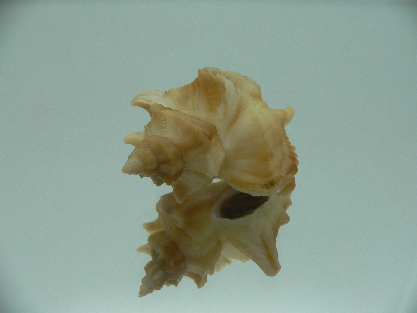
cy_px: 156
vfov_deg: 40.7
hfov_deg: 52.6
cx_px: 208
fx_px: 422
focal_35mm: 35
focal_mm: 4.6
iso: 80
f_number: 2.8
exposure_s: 1/60
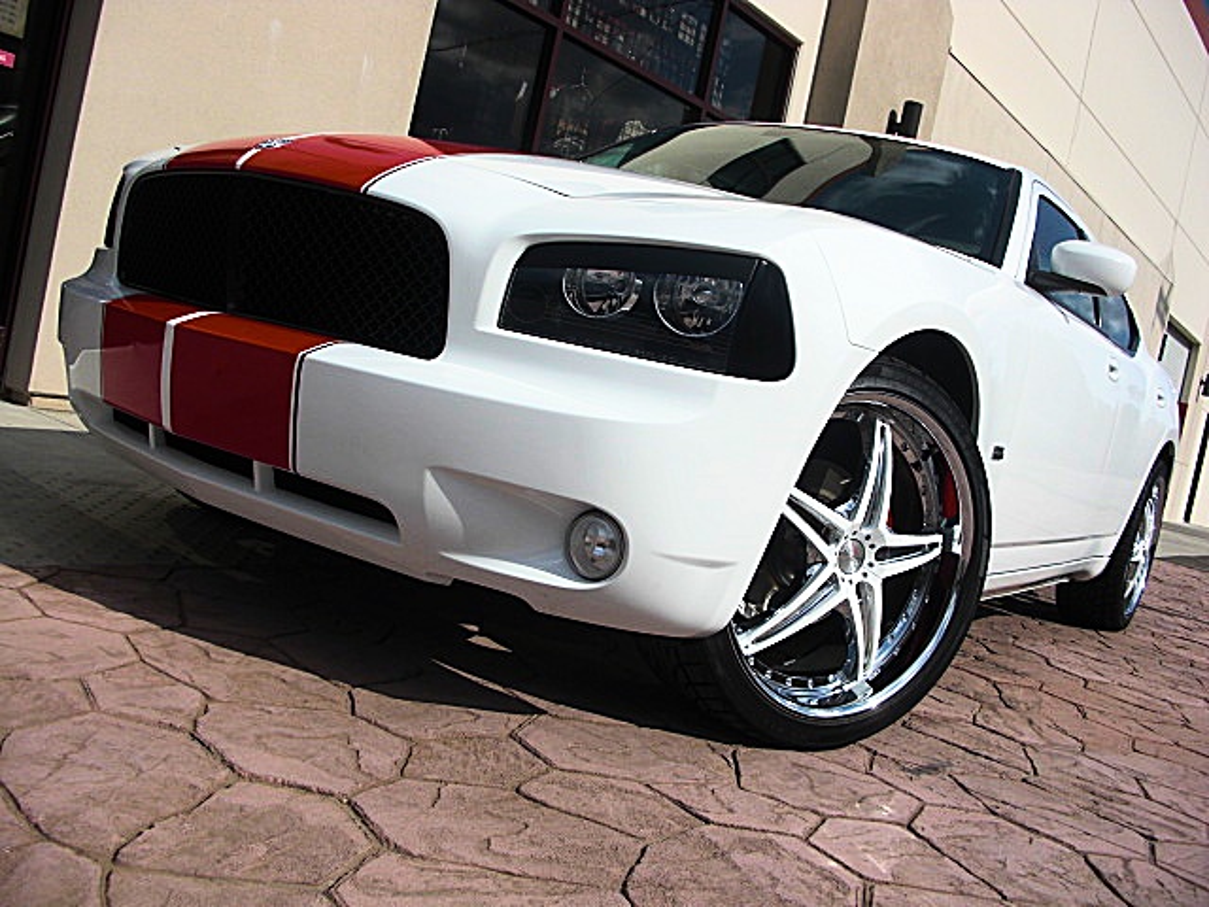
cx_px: 604
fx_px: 1257
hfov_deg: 51.4
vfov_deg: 39.7
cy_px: 454
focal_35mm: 36
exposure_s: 1/320
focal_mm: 6.3
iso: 50
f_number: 7.9
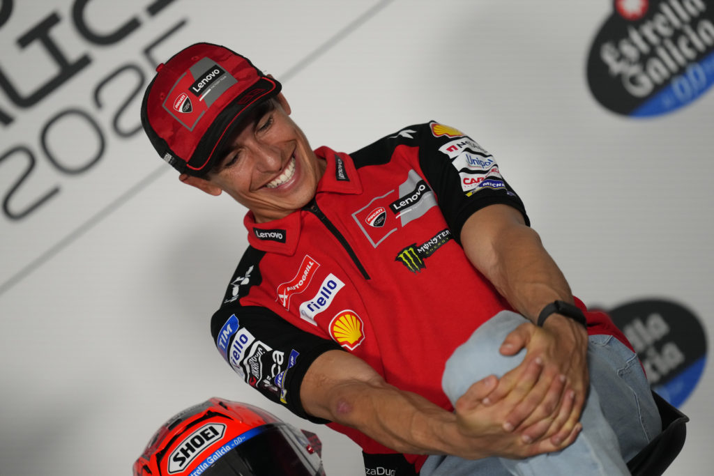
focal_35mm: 400
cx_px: 357
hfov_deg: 5.2
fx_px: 7934
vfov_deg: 3.4
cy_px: 238
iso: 3200
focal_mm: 400
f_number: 2.8
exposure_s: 1/1000
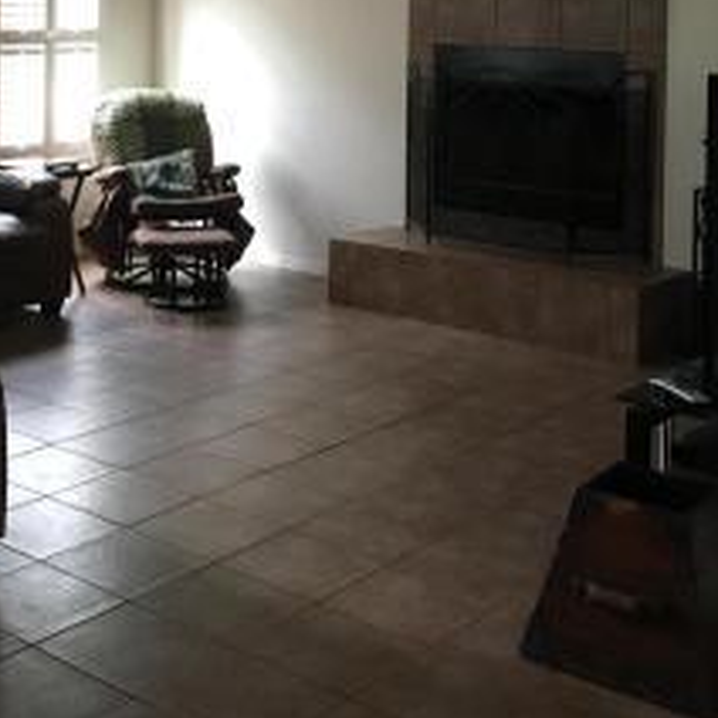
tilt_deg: -1.6
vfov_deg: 28.1
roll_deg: -0.2
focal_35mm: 58
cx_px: 142
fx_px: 1361
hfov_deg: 28.9
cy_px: 27
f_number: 2.2
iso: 200
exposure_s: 1/24
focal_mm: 4.15
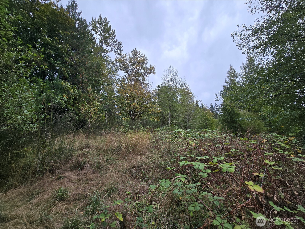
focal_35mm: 13
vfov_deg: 89.9
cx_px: 152
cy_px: 114
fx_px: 115
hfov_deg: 106.2
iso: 50
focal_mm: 2.2
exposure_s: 1/237
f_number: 2.2
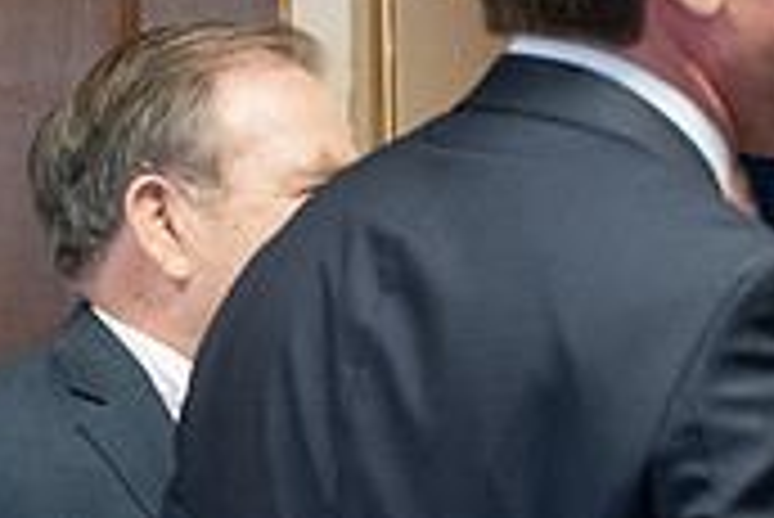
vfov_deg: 5.8
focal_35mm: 236
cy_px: 304
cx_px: 819
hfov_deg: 8.7
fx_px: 5078
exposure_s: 1/200
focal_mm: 70
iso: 4000
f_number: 3.2
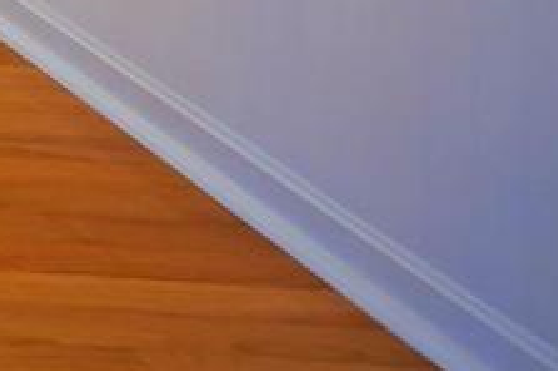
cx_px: -1171
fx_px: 1501
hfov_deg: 11.1
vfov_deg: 10.2
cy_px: -747
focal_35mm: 97
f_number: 2.8
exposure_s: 1/30
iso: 100
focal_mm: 10
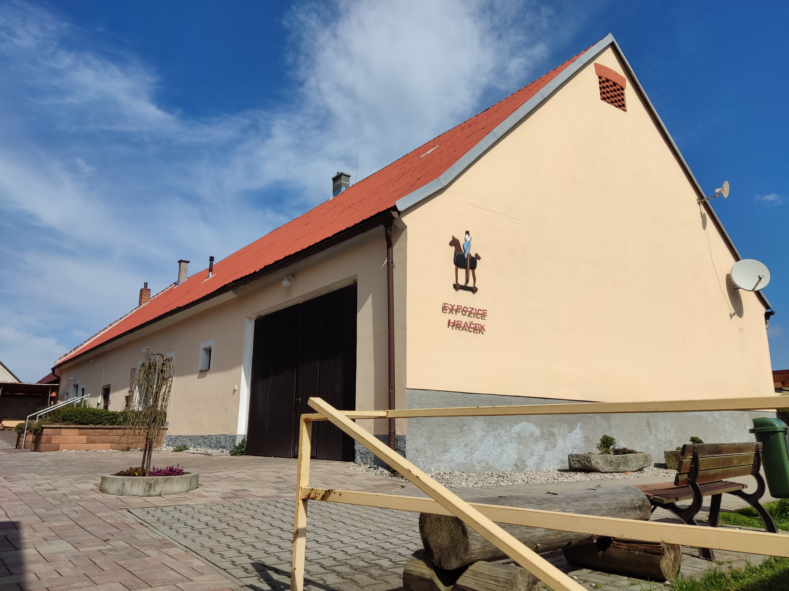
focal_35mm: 25
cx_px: 394
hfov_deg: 69.4
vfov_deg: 54.9
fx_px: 570
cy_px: 296
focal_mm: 4.71
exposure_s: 1/1947
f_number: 1.79
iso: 50
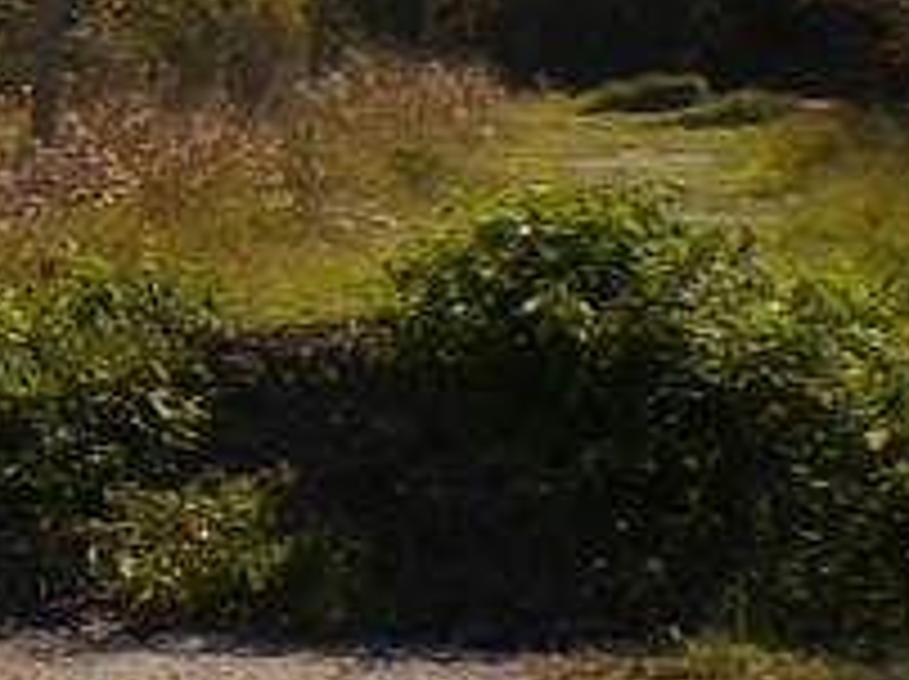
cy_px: -41
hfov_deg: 7.5
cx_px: -1764
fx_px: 6164
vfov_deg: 6.3
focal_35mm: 235
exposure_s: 1/640
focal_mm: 6.6
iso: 100
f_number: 4.9
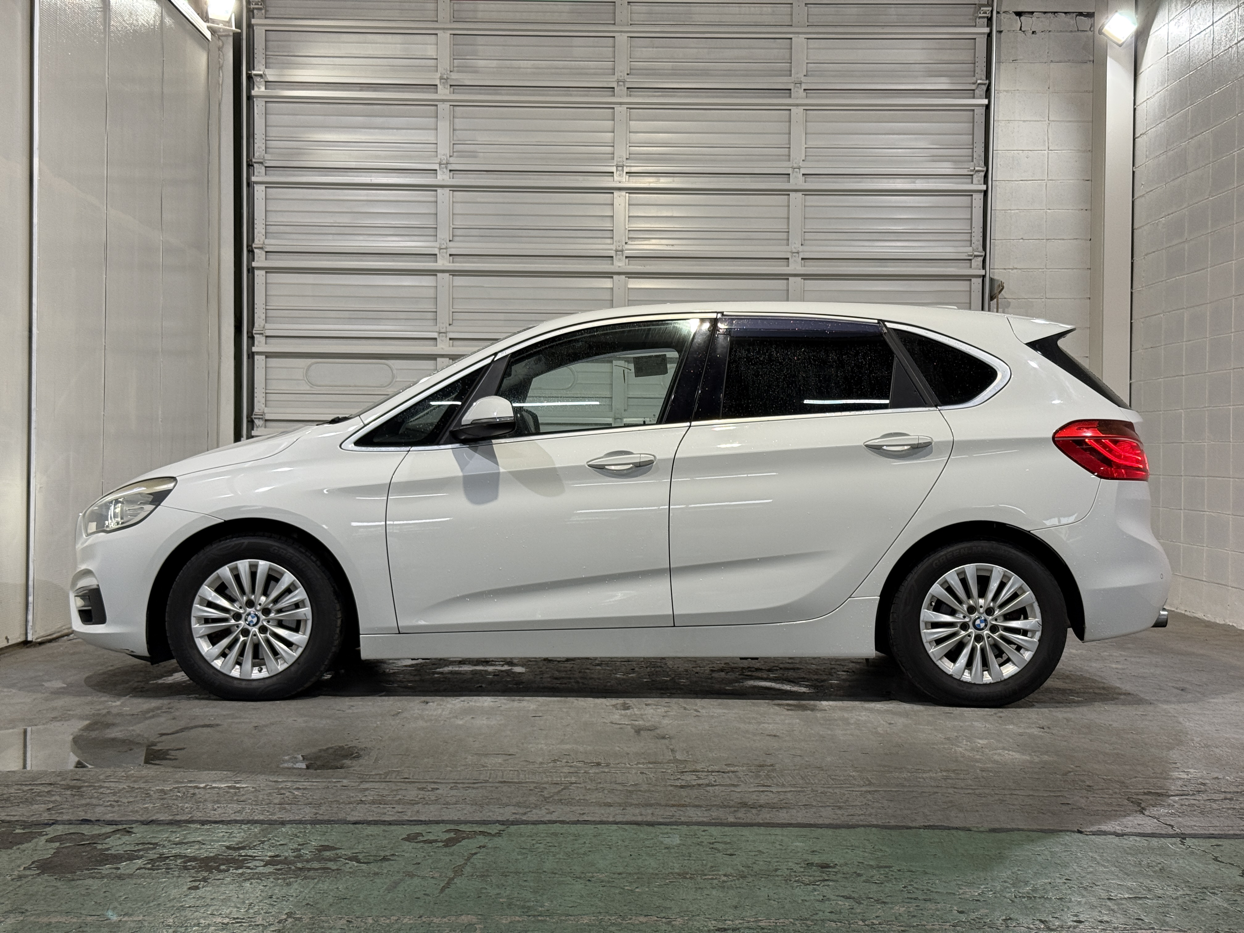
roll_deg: -0.6
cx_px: 622
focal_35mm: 48
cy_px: 466
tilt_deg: -0.2
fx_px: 1725
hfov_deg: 39.7
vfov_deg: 30.3
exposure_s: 1/60
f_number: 1.78
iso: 64
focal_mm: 6.76
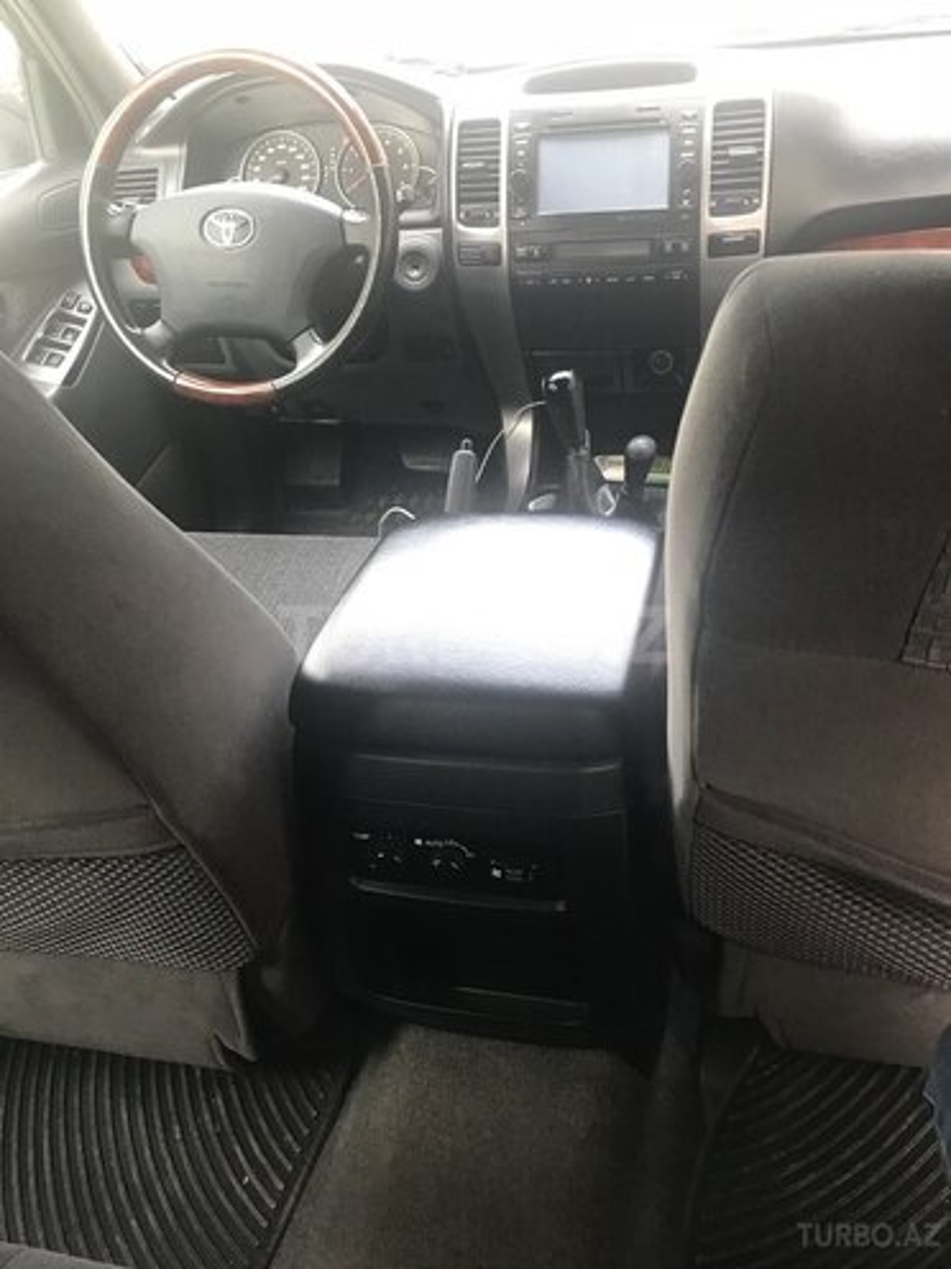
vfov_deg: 63.4
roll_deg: +11.7
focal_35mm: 28
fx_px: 1026
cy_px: 634
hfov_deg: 49.7
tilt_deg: -36.6
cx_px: 476
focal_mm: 3.99
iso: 40
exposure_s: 1/18
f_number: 1.8
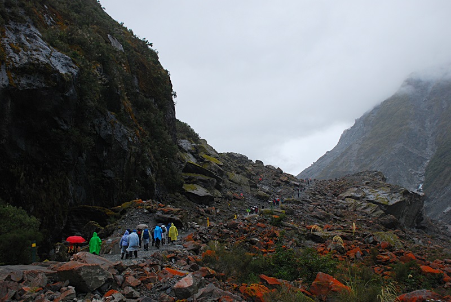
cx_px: 226
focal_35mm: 36
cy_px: 151
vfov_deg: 37.0
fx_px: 452
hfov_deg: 53.1
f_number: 5.6
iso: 400
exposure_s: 1/2000
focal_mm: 24
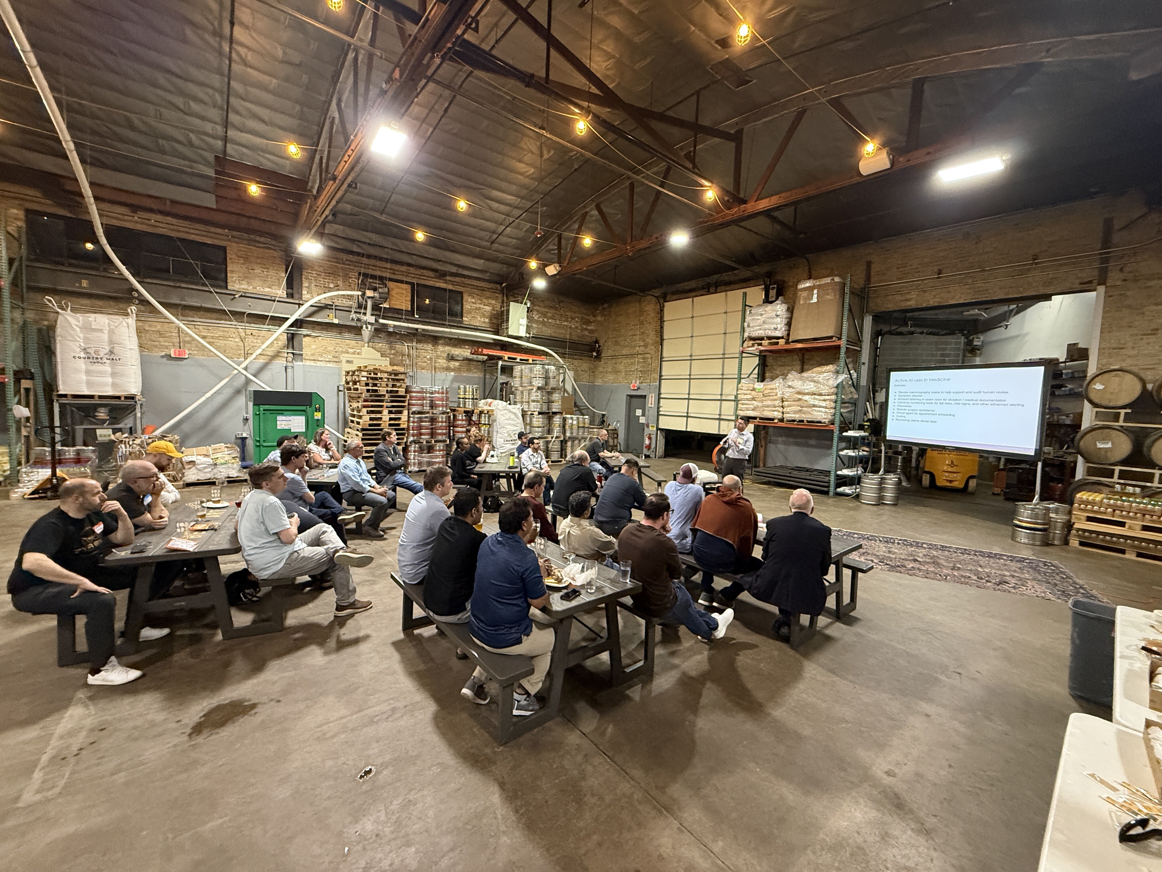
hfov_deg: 102.1
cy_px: 436
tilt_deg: -4.8
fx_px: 470
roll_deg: -2.5
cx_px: 581
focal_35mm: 14
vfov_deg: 85.7
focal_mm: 2.22
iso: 500
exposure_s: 1/60
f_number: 2.2
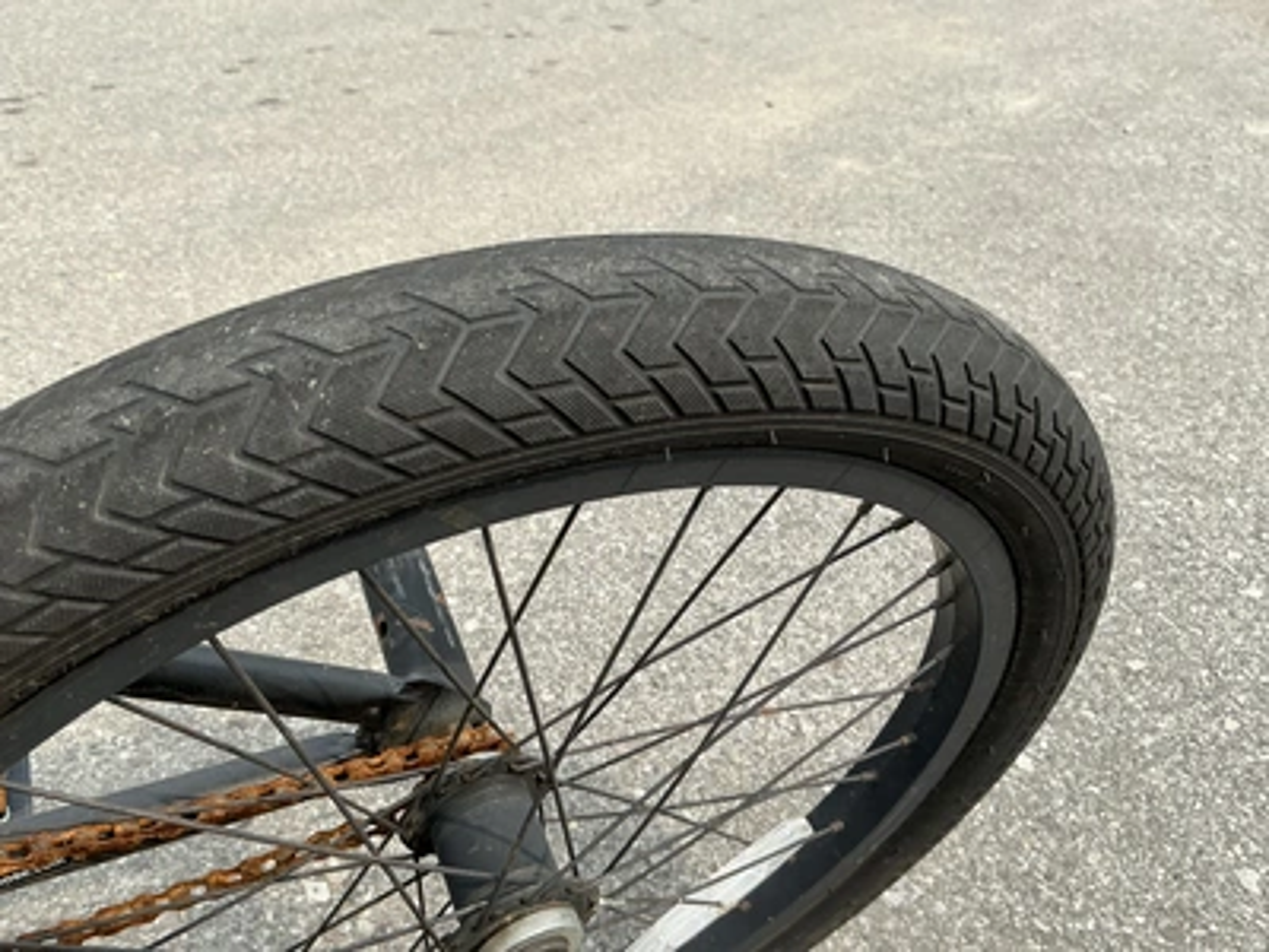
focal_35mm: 28
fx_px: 1026
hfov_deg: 63.4
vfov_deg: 49.7
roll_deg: -7.2
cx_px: 634
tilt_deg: -32.5
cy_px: 476
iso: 25
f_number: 1.8
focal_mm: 3
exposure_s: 1/898
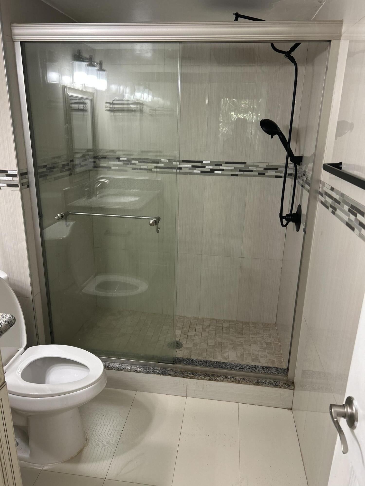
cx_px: 182
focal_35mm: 26
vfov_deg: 67.3
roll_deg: -1.5
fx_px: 366
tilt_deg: -16.3
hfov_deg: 53.1
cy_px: 243
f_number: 1.5
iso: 80
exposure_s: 1/60
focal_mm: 5.7
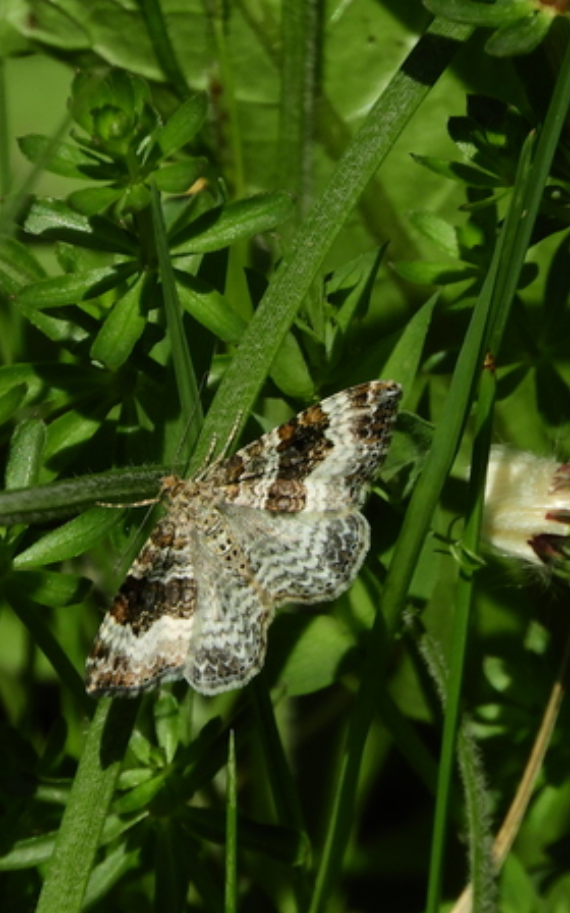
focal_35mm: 1615
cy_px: 448
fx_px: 40141
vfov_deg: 1.3
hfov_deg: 0.8
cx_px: 280
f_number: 5.6
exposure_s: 1/800
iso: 100
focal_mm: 143.3
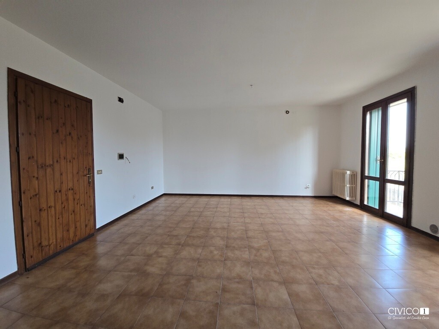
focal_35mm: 13
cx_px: 220
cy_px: 164
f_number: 2.2
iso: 160
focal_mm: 2.2
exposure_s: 1/100
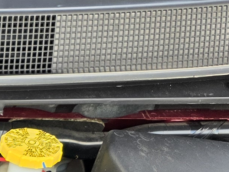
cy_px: 357
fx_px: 986
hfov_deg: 11.6
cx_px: -265
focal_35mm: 149
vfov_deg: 9.3
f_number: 1.7
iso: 64
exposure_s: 1/180
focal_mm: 6.3
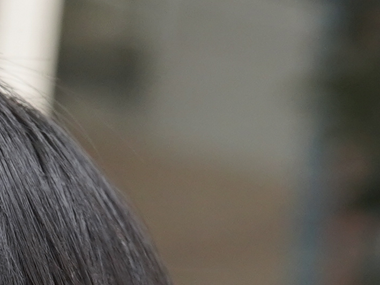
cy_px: 934
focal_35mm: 407
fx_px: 4469
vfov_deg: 3.5
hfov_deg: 4.8
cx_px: -236
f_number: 5.6
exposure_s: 1/800
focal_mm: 50
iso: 800
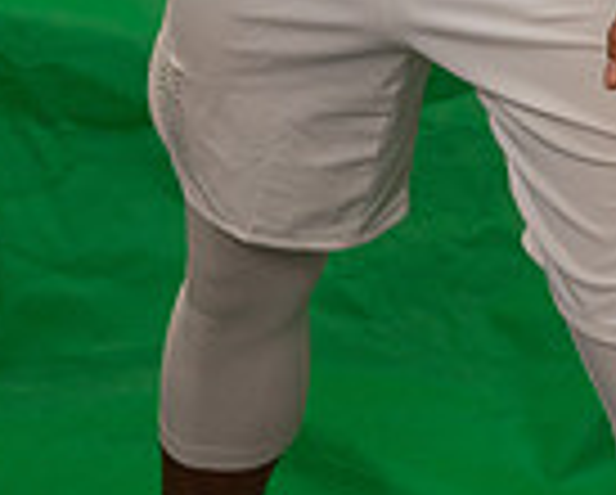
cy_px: -684
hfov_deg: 13.9
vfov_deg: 9.9
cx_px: 228
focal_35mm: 138
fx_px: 2519
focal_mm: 24
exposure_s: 1/60
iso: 800
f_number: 20
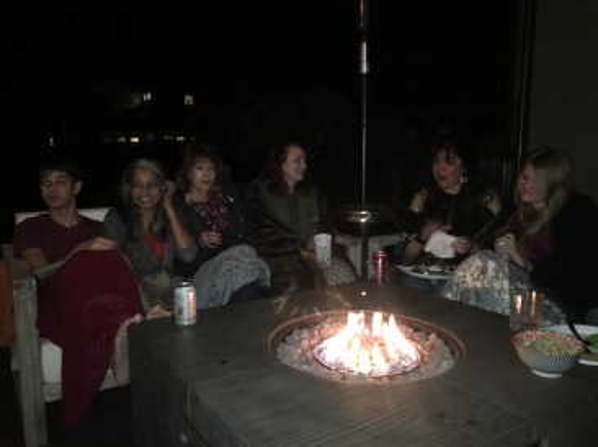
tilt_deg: -7.8
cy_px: 224
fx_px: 501
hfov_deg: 61.7
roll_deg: +0.2
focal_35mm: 29
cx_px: 299
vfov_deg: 48.2
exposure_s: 1/16
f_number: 2.2
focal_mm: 4.15
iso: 200
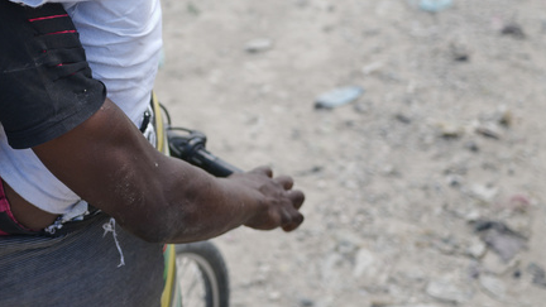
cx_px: -6
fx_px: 1042
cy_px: -25
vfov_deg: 16.3
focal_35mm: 72
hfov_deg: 27.6
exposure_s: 1/320
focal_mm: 29
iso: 50
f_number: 3.5
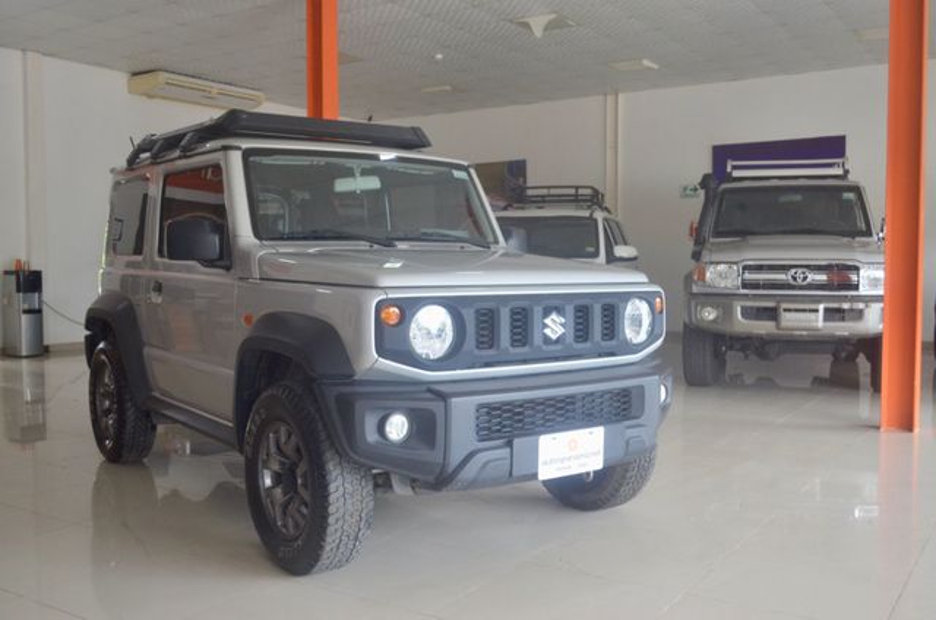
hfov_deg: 53.2
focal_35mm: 36
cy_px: 310
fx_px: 934
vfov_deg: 36.7
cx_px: 468
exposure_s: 1/60
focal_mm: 24
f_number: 4
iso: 640
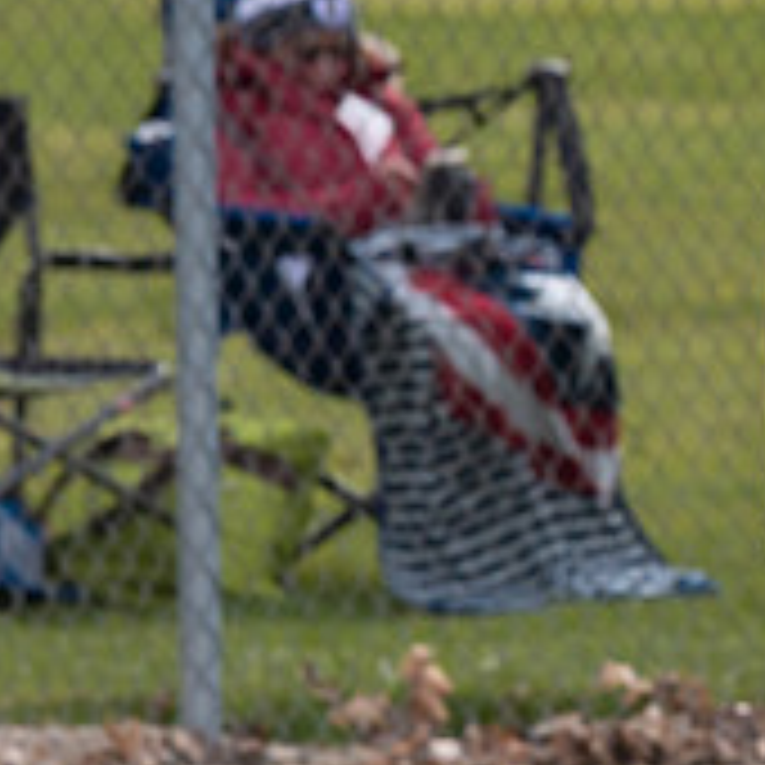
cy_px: 333
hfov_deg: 2.0
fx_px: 21777
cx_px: 1084
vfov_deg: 2.0
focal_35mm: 871
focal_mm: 200
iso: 400
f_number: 5.6
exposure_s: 1/1600
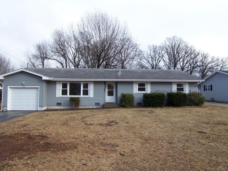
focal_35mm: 24
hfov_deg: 71.6
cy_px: 84
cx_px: 112
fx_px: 158
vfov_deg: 56.8
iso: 64
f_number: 5.6
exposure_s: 1/100
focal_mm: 3.8
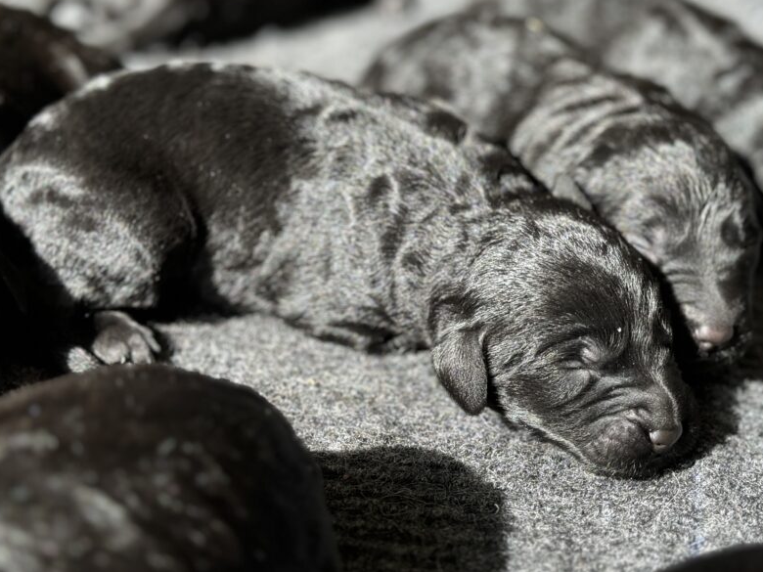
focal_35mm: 63
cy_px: 208
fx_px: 1389
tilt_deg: -23.4
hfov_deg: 30.6
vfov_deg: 23.2
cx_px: 465
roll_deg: -2.9
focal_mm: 6.76
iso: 64
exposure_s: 1/412
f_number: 1.78
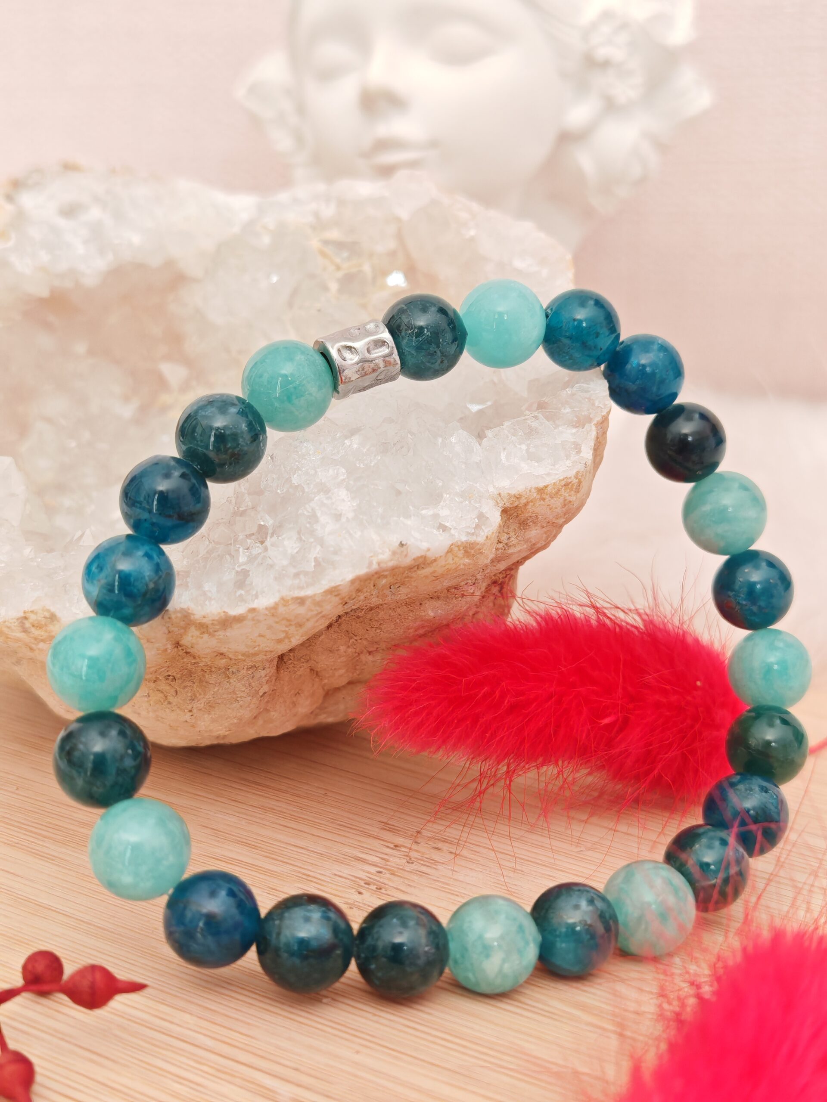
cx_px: 414
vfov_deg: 35.5
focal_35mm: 54
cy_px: 551
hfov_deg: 27.0
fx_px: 1720
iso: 160
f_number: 1.9
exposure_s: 1/50
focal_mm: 6.67
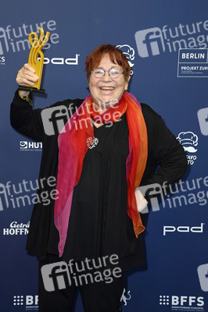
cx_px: 104
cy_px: 156
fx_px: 538
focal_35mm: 62
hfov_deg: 21.9
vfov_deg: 32.4
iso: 800
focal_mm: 62
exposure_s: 1/250
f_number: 5
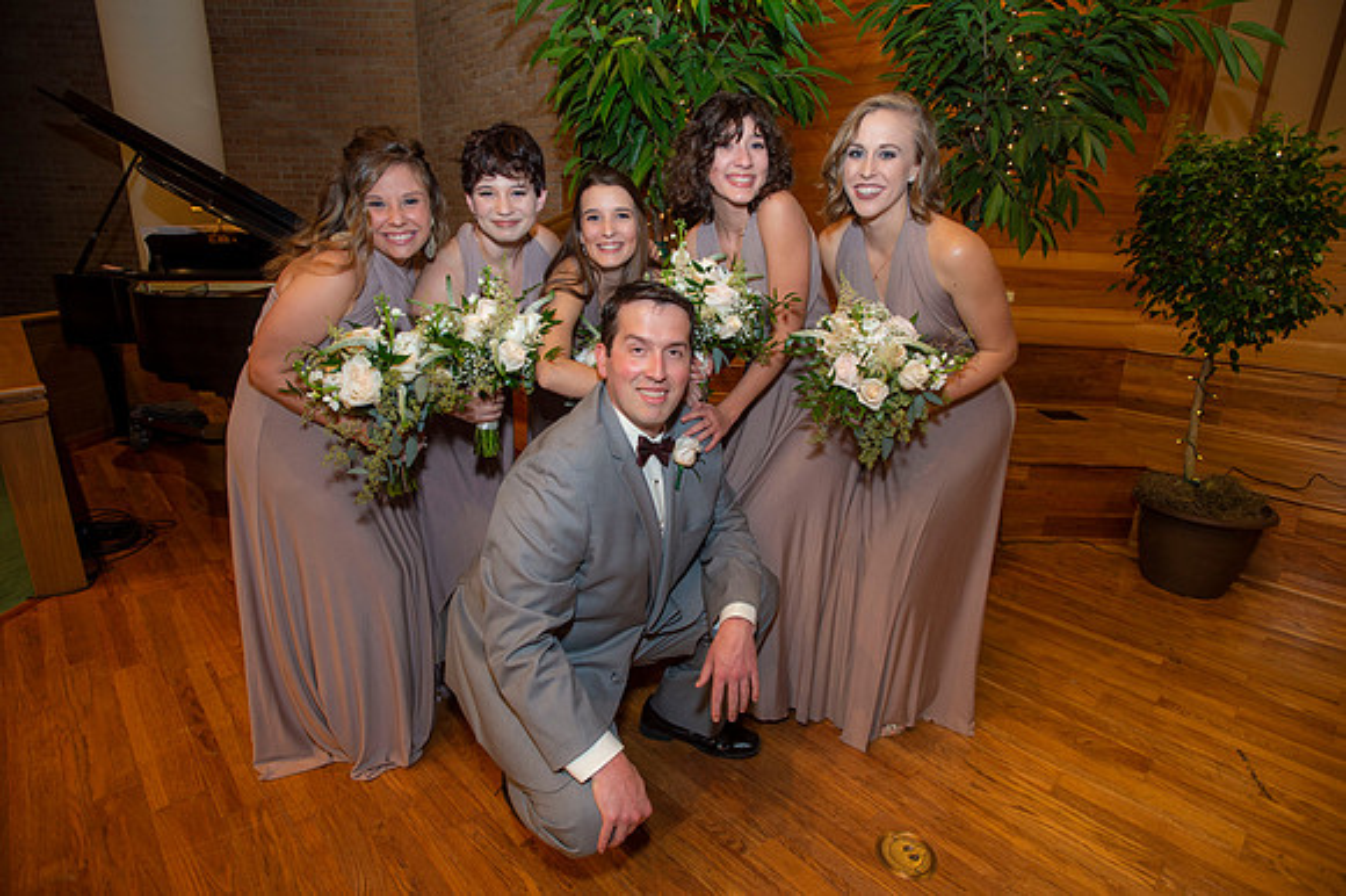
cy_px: 448
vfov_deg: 64.5
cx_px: 673
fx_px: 710
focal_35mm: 19
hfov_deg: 86.9
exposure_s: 1/160
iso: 800
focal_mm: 19
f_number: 3.5
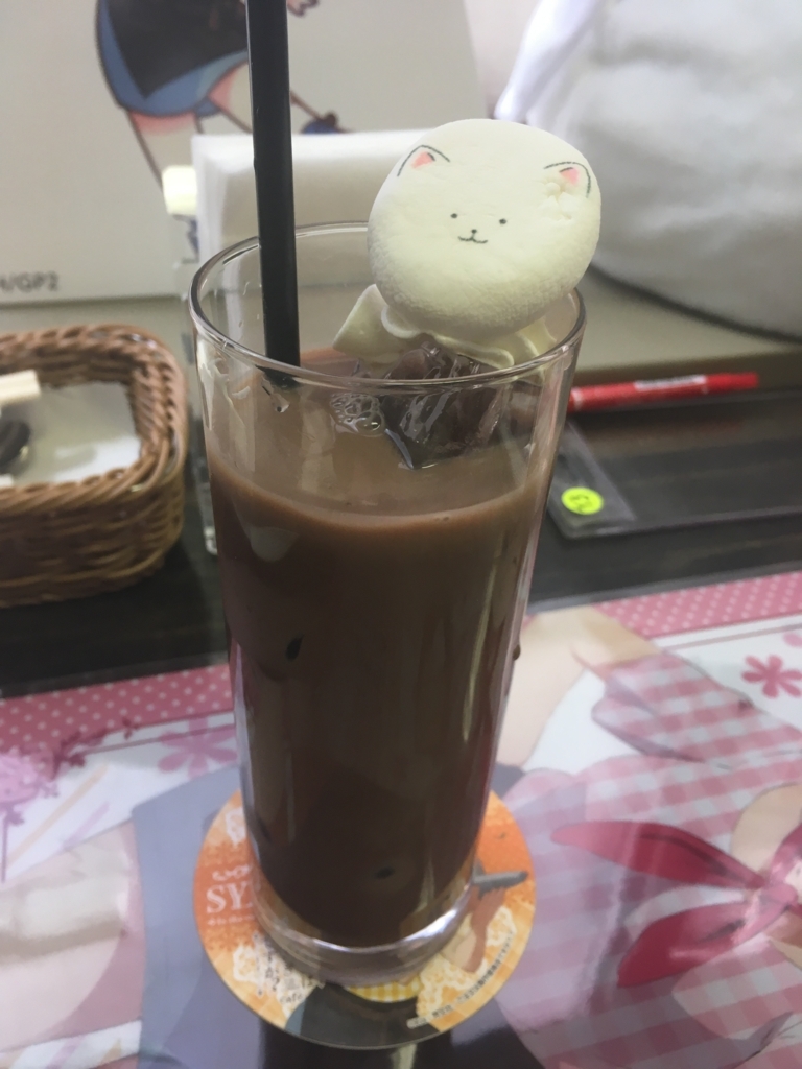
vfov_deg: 61.7
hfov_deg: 48.2
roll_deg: -2.8
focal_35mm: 29
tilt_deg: -36.7
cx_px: 401
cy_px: 534
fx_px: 896
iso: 25
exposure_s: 1/40
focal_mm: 4.15
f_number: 2.2
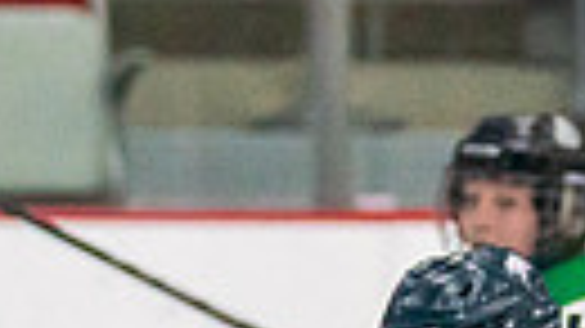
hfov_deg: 2.5
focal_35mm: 868
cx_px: 713
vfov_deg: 1.4
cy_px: 742
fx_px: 13459
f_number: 2.8
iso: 4000
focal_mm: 128
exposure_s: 1/1600
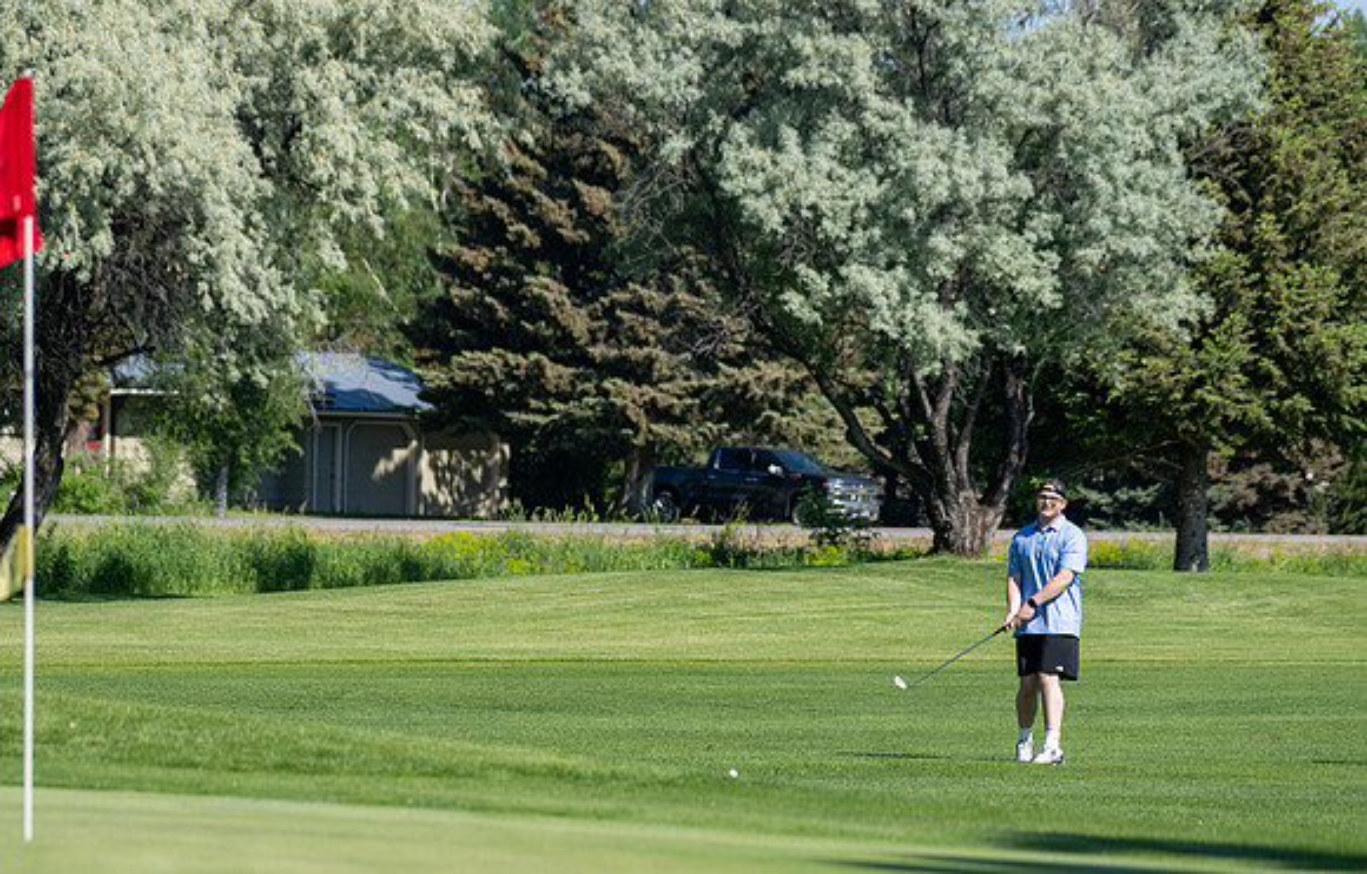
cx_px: 684
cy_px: 456
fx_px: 7594
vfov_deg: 6.6
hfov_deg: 10.3
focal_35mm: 202
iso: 200
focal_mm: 200
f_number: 5.6
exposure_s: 1/1250
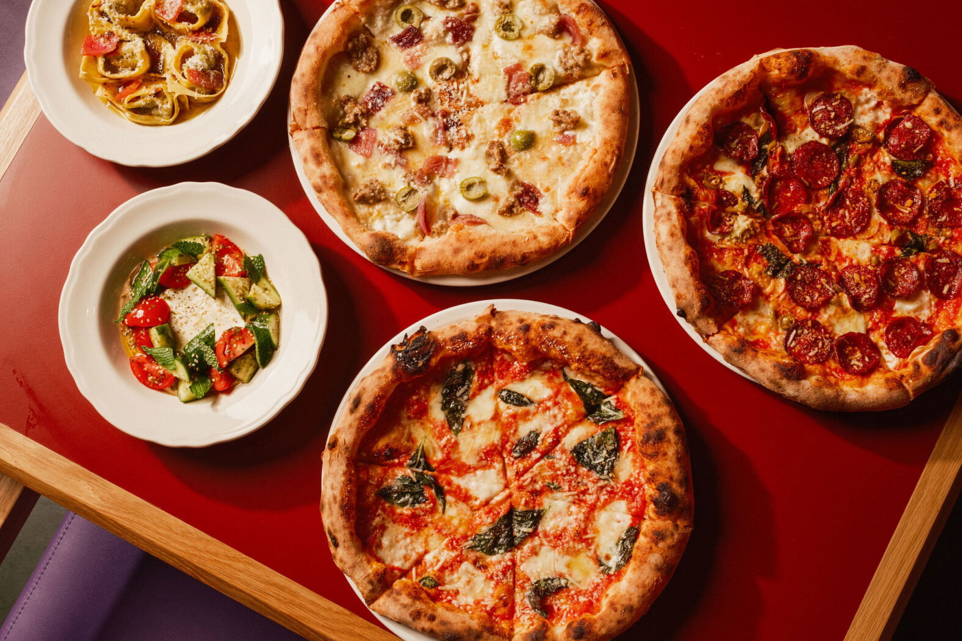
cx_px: 490
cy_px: 317
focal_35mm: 51
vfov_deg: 26.5
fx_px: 1362
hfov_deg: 38.9
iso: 200
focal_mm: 33
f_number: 8
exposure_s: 1/250
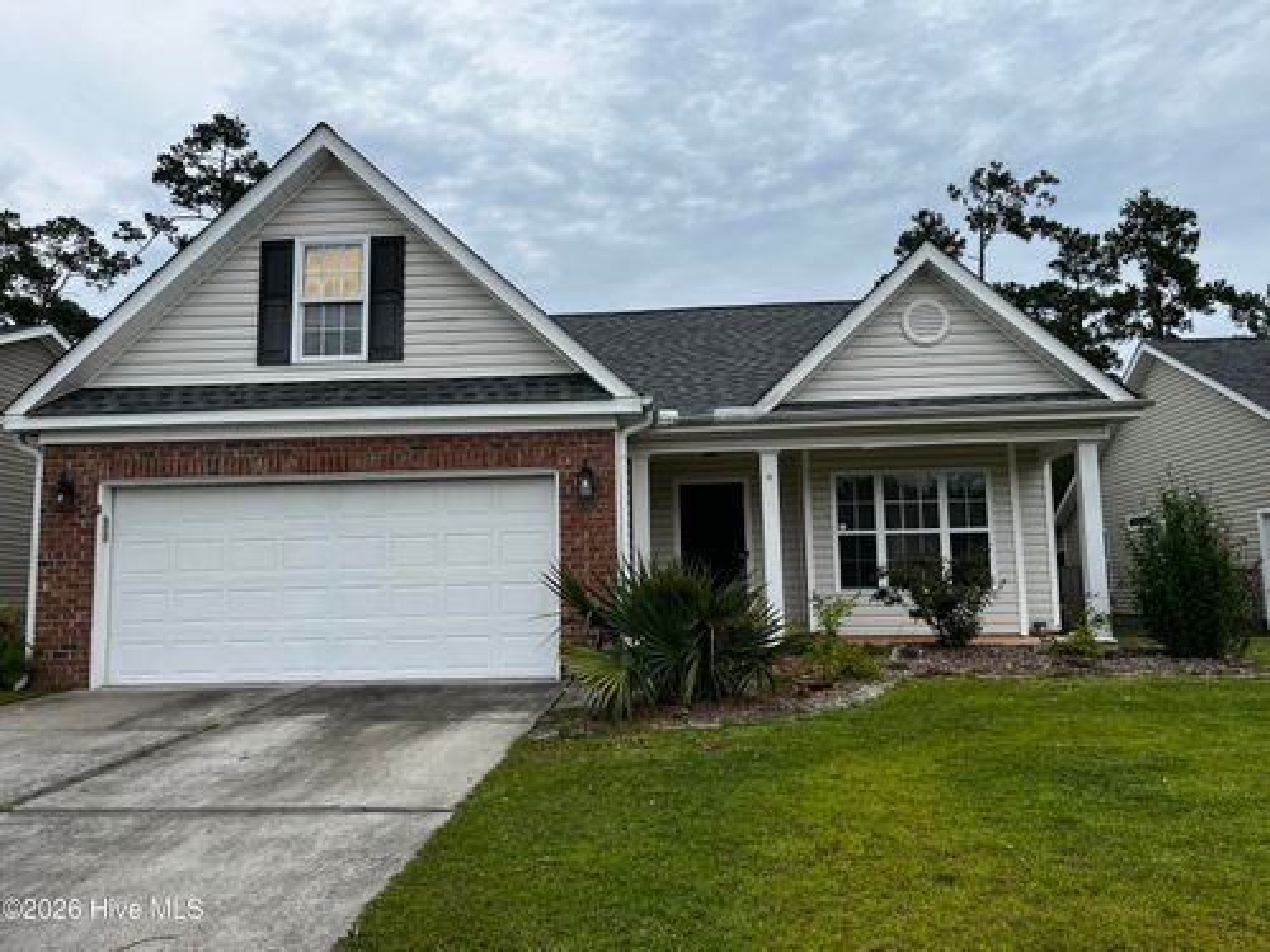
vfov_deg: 53.1
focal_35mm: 26
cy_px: 476
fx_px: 954
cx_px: 635
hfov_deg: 67.3
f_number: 1.6
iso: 50
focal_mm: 5.1
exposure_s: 1/2899
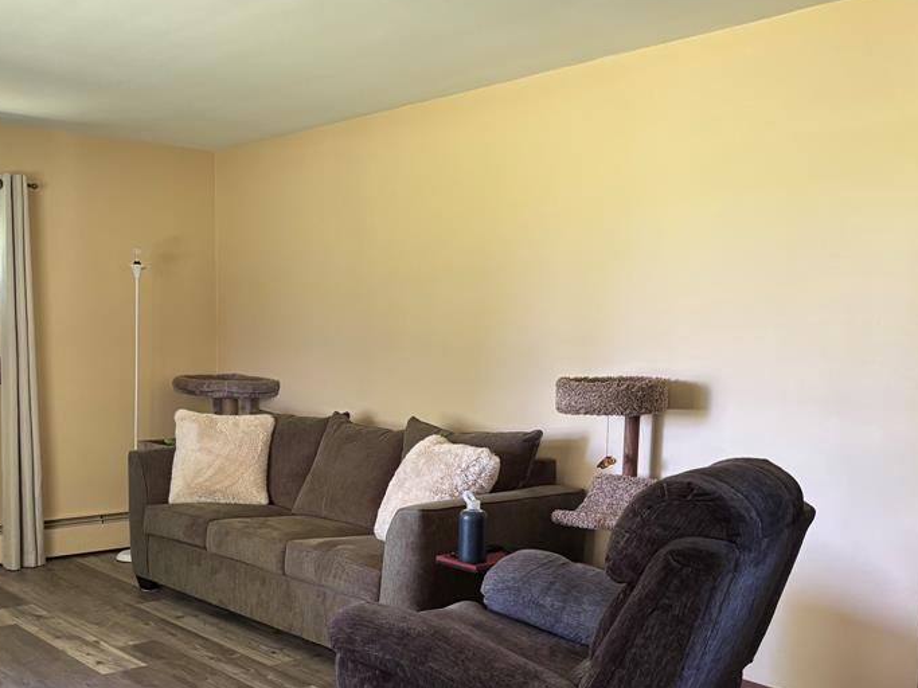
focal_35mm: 39
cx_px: 367
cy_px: 476
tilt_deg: -8.2
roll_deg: -1.1
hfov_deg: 47.6
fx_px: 1034
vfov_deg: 36.3
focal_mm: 5.96
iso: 250
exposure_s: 1/60
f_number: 1.6
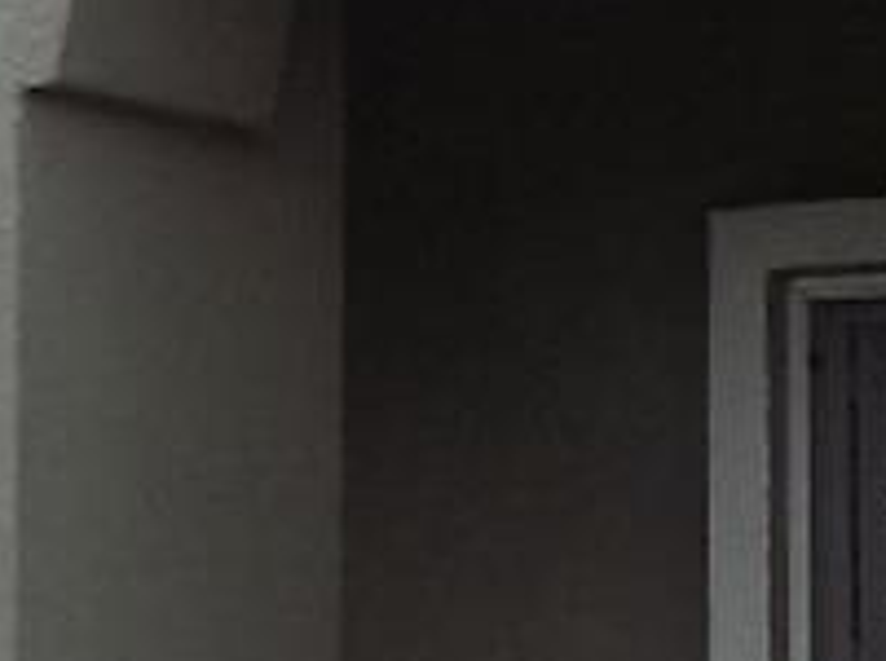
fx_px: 4394
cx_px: -225
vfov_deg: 8.6
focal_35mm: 172
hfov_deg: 11.3
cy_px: 172
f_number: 3.1
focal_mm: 4
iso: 80
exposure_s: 1/500
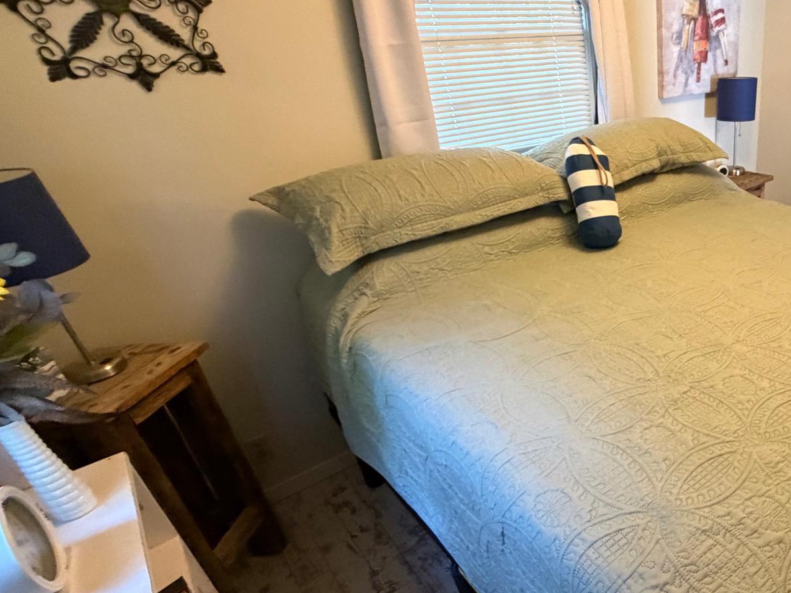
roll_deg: +1.4
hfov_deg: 63.5
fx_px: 548
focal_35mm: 24
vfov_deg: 56.6
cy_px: 339
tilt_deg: -29.0
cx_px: 663
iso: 500
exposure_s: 1/60
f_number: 2.2
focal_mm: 2.22
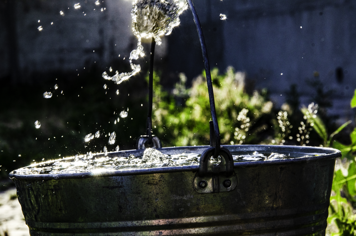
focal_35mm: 120
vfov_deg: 11.4
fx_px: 1184
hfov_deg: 17.1
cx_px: 178
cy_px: 118
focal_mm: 80
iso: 500
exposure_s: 1/800
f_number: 14
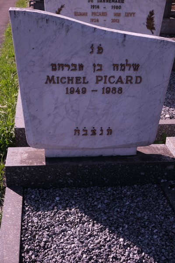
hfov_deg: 27.5
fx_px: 357
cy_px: 132
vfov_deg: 40.3
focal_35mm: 49
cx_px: 88
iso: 160
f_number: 5.6
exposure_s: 1/480
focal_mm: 32.9
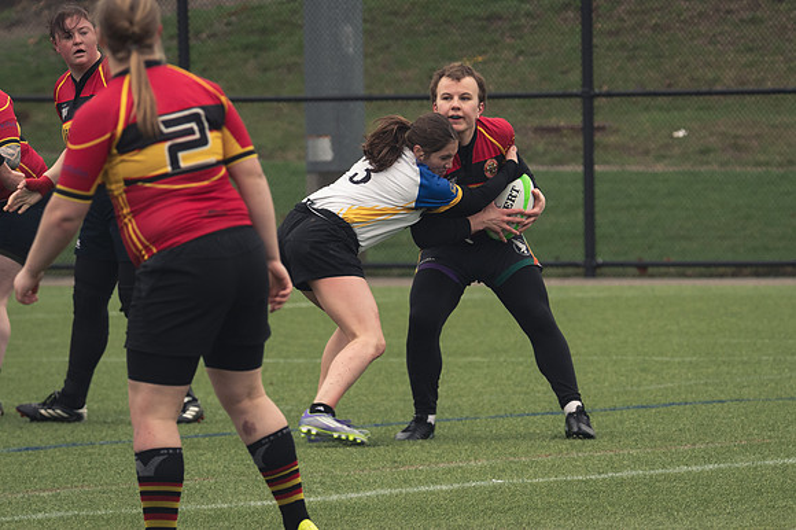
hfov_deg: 3.4
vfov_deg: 2.3
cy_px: 353
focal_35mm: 600
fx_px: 13256
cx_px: 531
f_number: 6.3
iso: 900
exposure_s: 1/800
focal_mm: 300
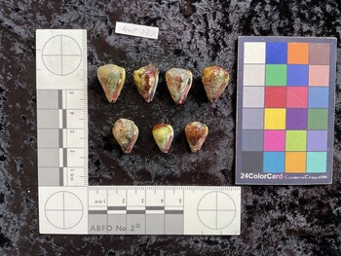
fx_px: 286
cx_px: 170
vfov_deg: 48.3
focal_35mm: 29
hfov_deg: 61.6
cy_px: 128
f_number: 1.8
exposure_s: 1/120
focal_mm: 3
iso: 50
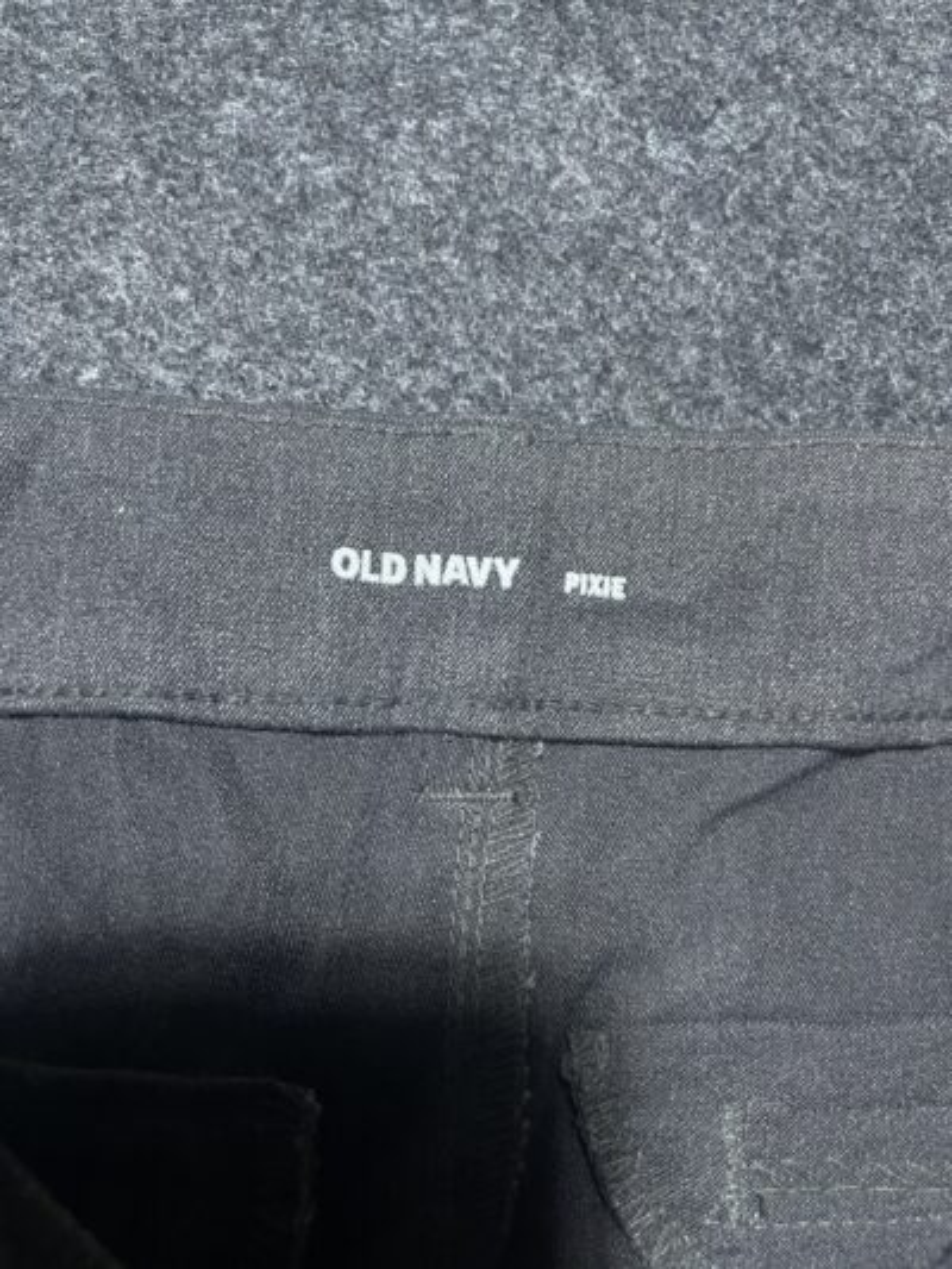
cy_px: 634
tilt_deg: -51.3
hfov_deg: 53.1
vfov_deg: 67.3
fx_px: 953
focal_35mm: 26
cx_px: 476
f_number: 1.6
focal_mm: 4.2
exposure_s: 1/50
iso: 125
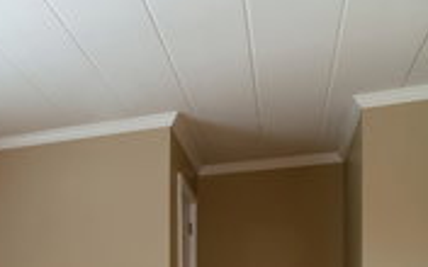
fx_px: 583
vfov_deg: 23.6
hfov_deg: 35.0
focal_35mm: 50
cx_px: -36
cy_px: 320
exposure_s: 2
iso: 100
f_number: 8
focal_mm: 12
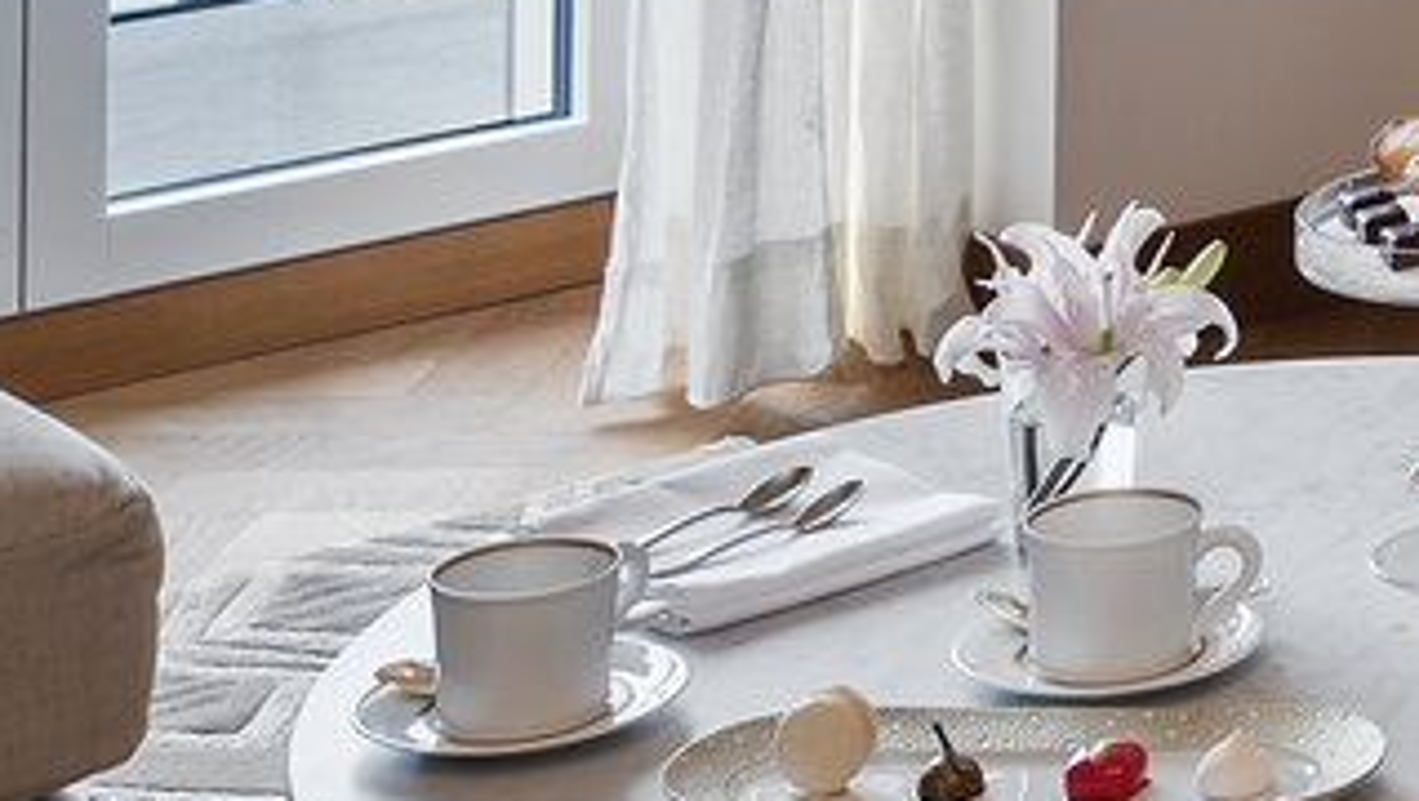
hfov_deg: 15.5
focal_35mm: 121
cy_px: -1008
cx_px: 2469
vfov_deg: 9.2
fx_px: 4556
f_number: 11
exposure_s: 1/3
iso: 100
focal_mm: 18
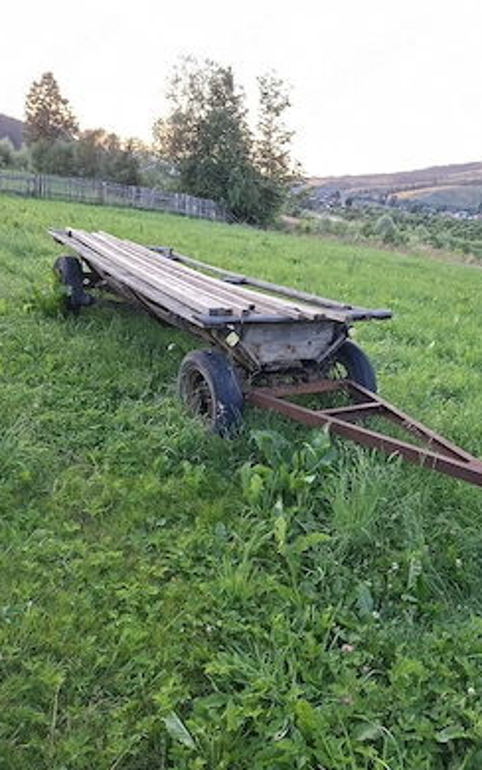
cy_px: 393
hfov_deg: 49.3
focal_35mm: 25
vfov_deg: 72.5
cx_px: 255
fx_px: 525
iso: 50
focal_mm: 5.54
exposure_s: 1/104
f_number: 1.8
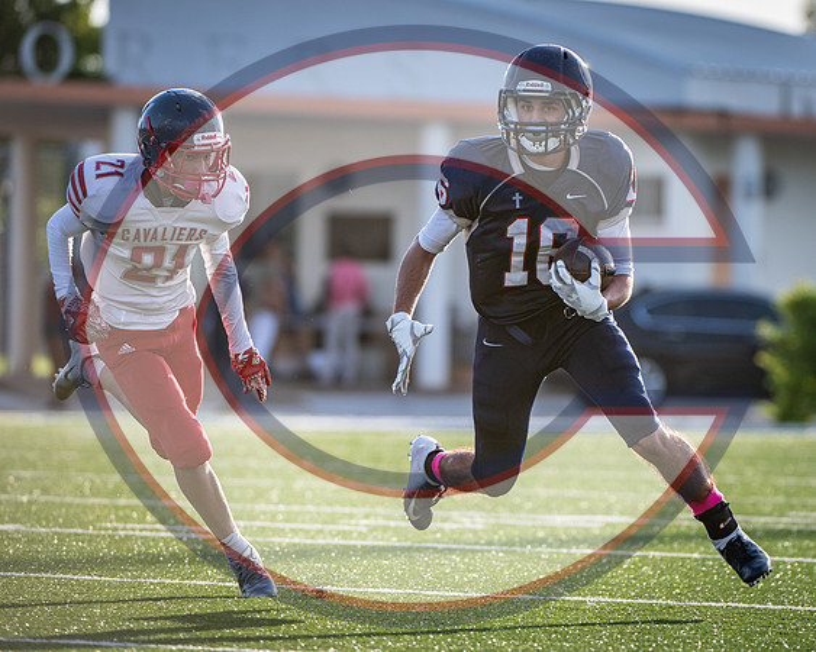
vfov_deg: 3.9
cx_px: 530
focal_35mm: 400
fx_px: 9659
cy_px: 263
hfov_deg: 4.8
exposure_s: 1/1000
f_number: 4
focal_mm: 260
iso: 180
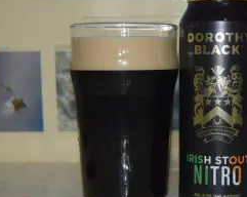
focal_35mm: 89
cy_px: 100
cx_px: 178
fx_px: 650
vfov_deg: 17.2
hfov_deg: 21.4
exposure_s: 1/60
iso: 280
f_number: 4.8
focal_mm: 38
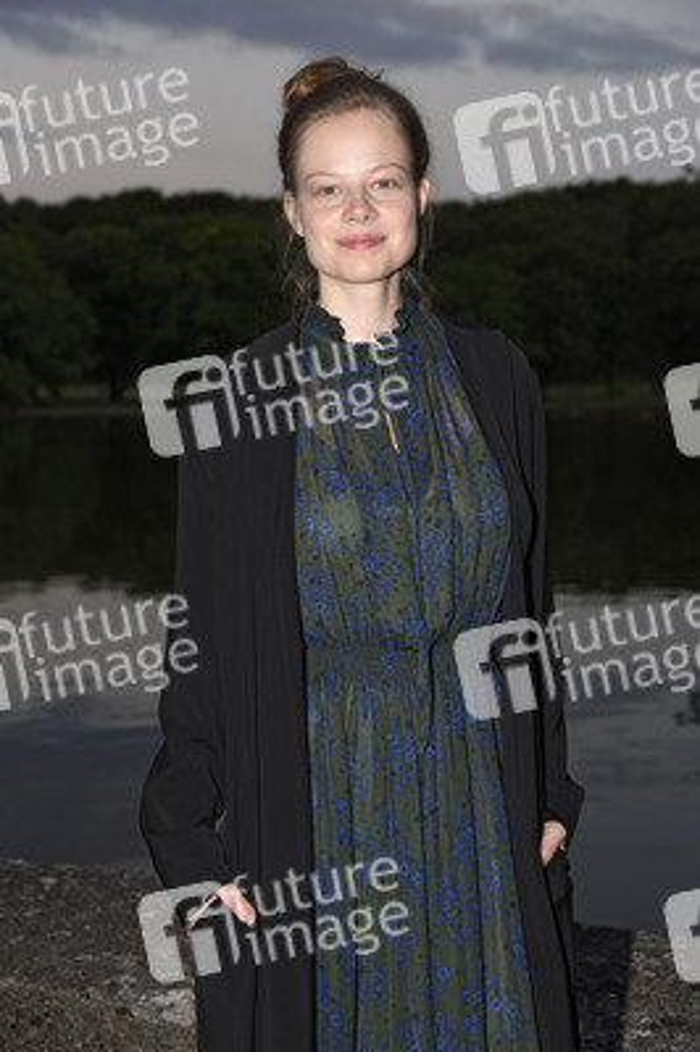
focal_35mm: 62
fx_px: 1811
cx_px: 350
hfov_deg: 21.9
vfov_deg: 32.4
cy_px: 526
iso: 320
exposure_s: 1/125
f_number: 5
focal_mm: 62
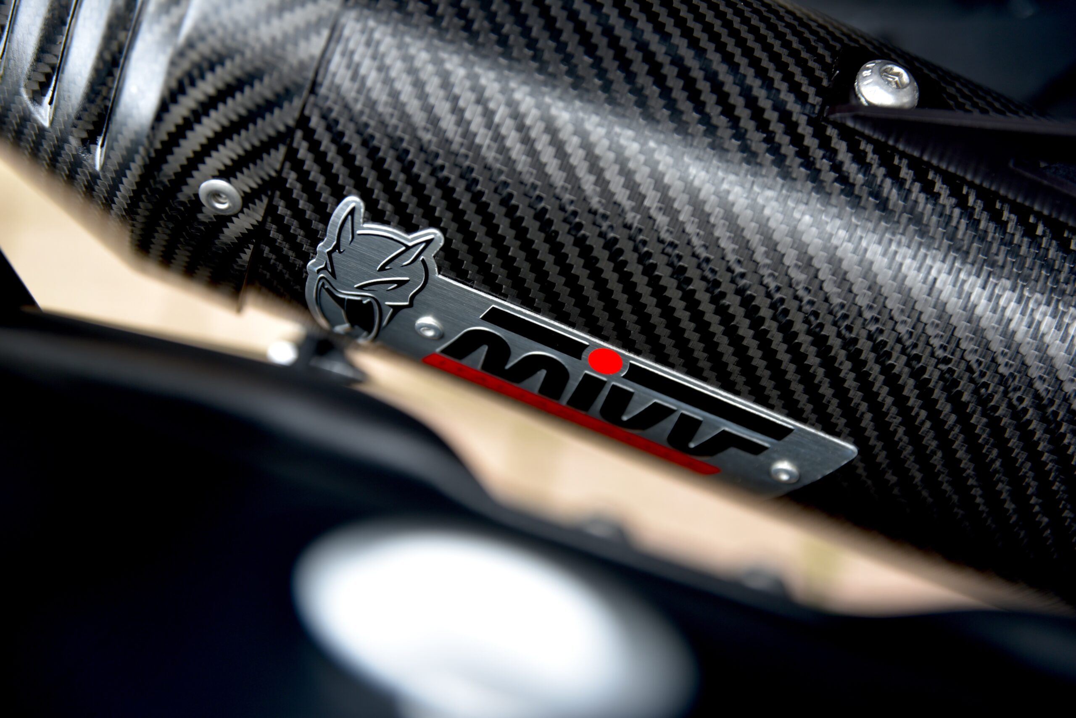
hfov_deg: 28.8
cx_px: 538
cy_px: 359
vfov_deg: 19.5
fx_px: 2093
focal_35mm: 70
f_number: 3.2
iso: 100
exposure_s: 1/60
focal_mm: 70
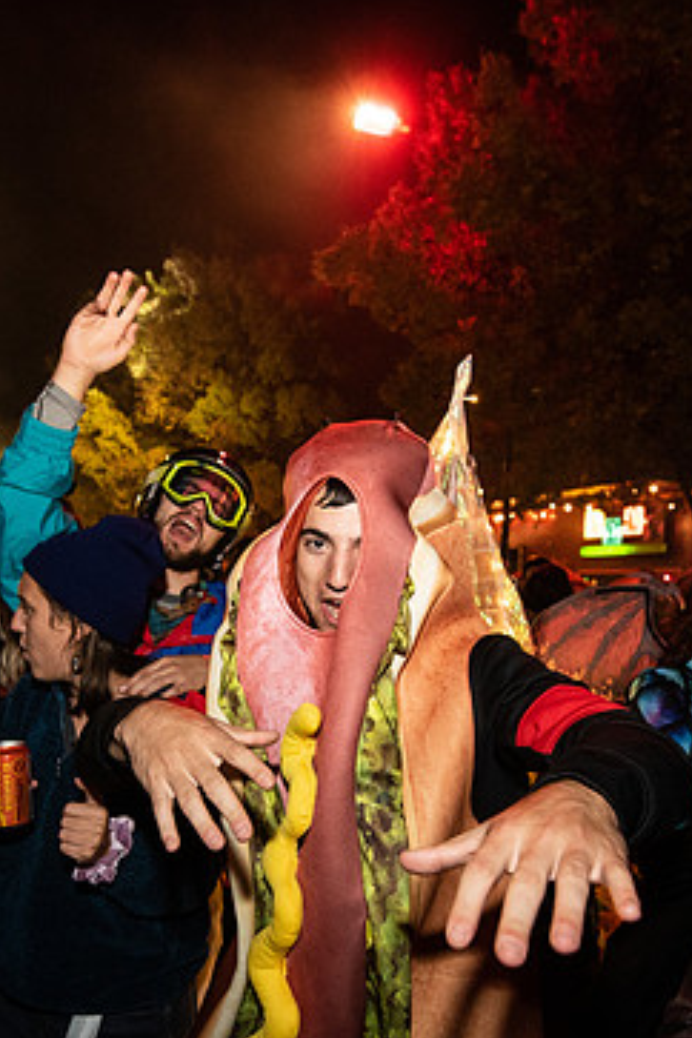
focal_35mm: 26
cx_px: 333
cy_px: 612
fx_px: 750
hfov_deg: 49.5
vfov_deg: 68.8
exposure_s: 1/80
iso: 2000
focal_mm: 14
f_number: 3.5
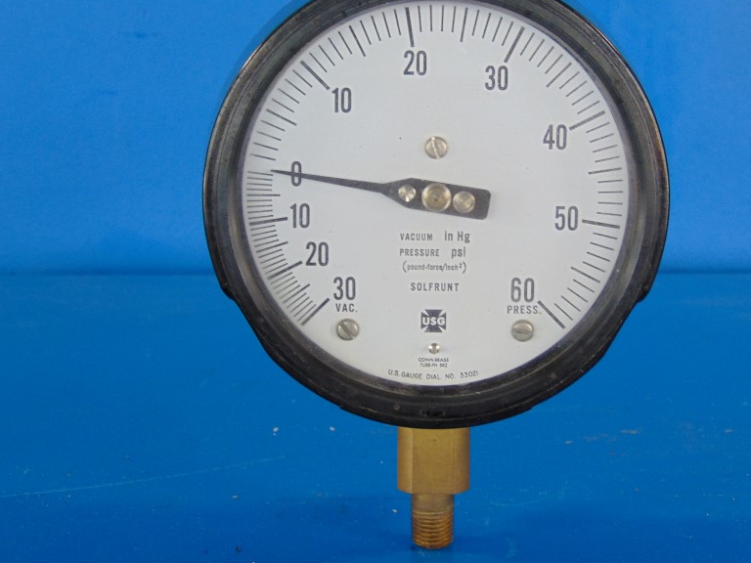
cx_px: 436
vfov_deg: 26.1
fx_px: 1215
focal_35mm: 56
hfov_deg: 34.3
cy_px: 238
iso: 80
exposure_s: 1/30
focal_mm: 7.6
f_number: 3.3
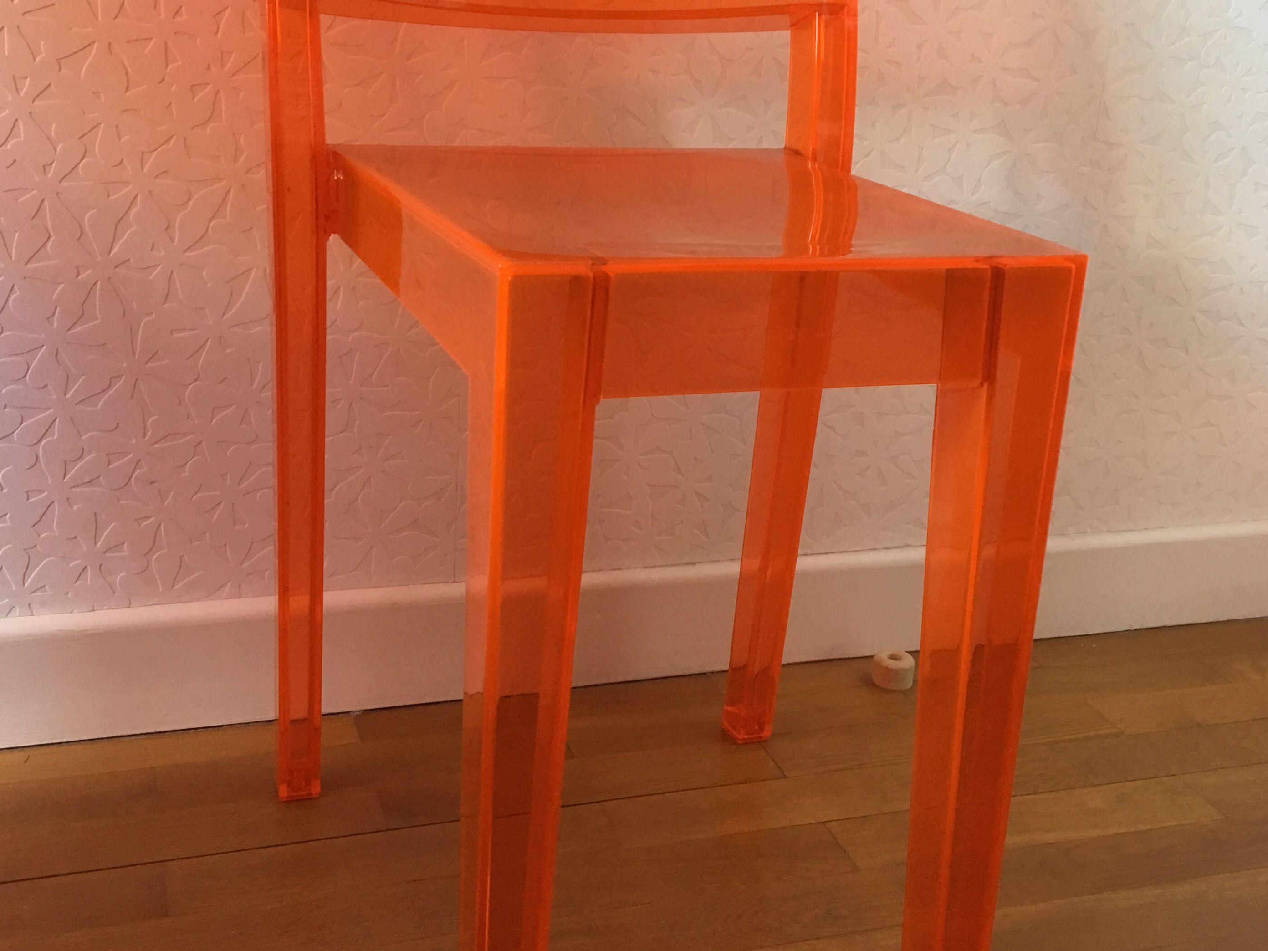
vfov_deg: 34.3
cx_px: 622
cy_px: 401
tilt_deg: -14.2
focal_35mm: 42
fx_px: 1538
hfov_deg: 44.8
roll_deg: -3.6
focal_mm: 4.15
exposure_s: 1/33
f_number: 2.2
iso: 125
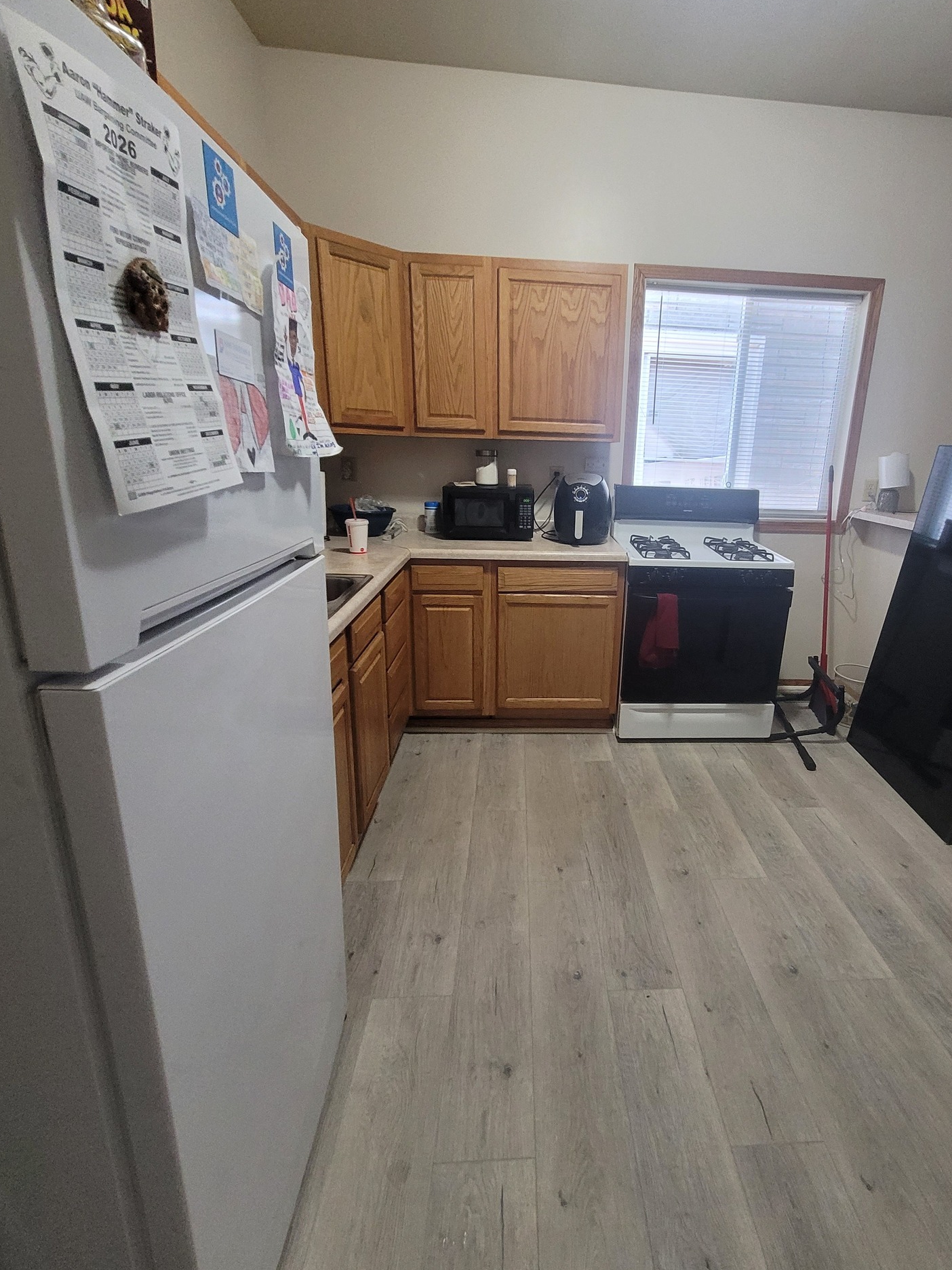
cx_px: 570
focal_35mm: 16
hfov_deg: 77.2
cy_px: 609
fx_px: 587
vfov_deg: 94.4
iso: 400
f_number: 2.2
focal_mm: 1.74
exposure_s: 1/60
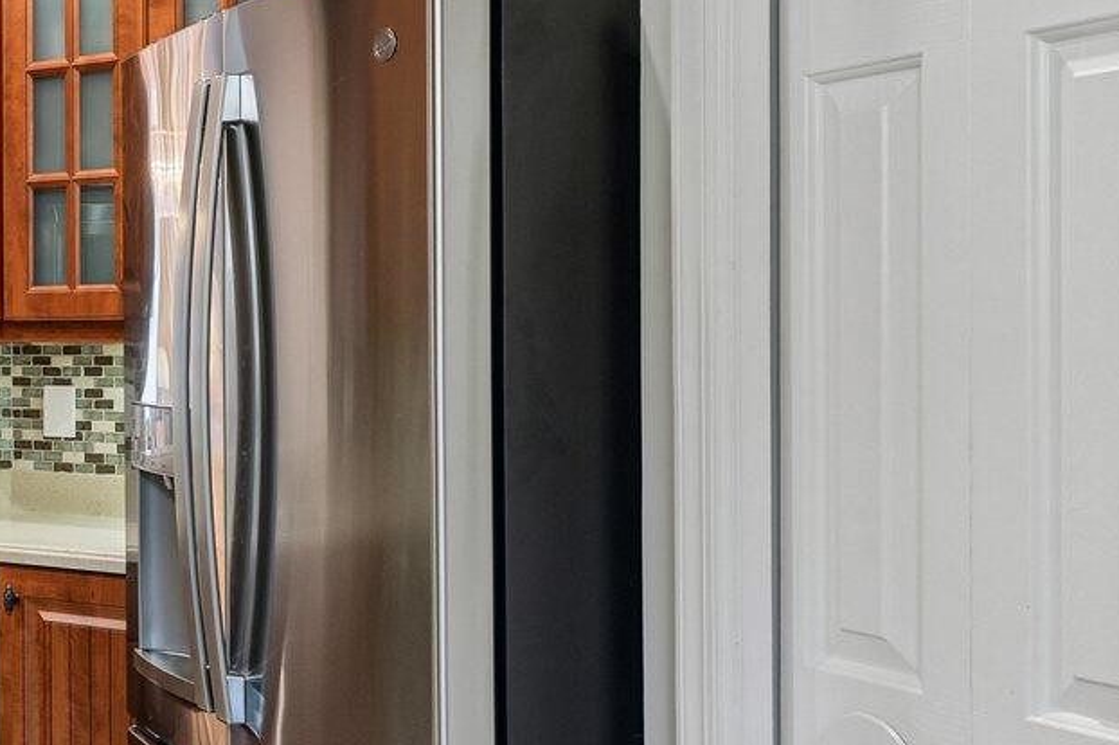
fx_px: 1740
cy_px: 375
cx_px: -524
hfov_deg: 26.6
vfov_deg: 24.2
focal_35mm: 56
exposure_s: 1/5
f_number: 9
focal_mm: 17
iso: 200
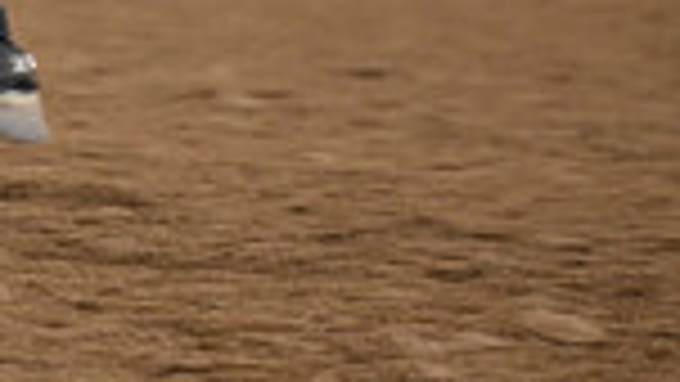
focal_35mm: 803
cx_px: -495
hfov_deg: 2.7
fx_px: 14481
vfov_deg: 1.5
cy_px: -443
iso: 2500
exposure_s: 1/250
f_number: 3.2
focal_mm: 200
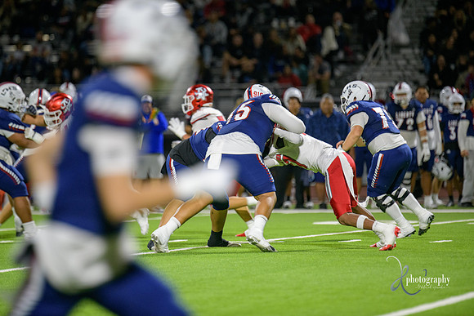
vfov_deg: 4.6
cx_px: 237
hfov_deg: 6.9
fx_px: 3951
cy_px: 158
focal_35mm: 300
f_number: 2.8
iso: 2000
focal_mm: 300
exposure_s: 1/250
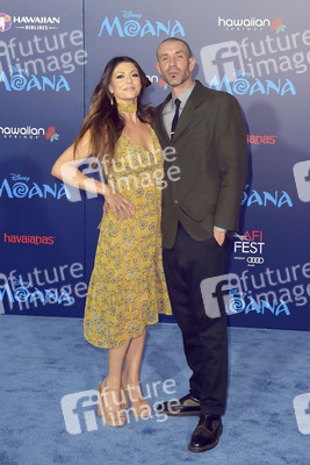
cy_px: 232
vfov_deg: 36.2
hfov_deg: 24.6
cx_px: 155
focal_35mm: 55
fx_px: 710
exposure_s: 1/320
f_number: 4.5
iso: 400
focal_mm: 55
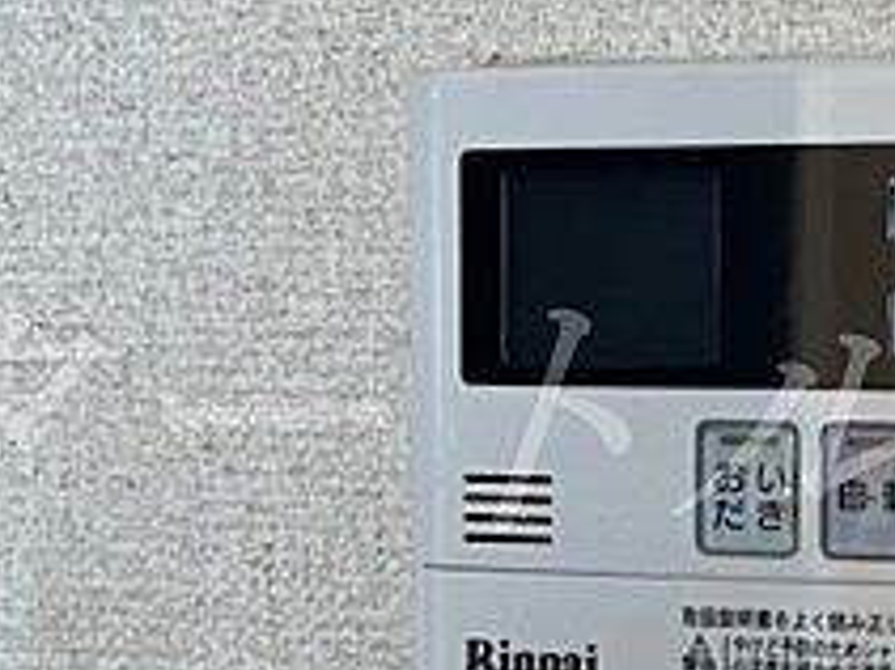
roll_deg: +1.1
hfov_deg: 24.1
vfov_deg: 18.6
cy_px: 437
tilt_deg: -2.8
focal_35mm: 79
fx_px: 2041
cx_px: 802
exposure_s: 1/120
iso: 80
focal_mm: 5.7
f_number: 1.5
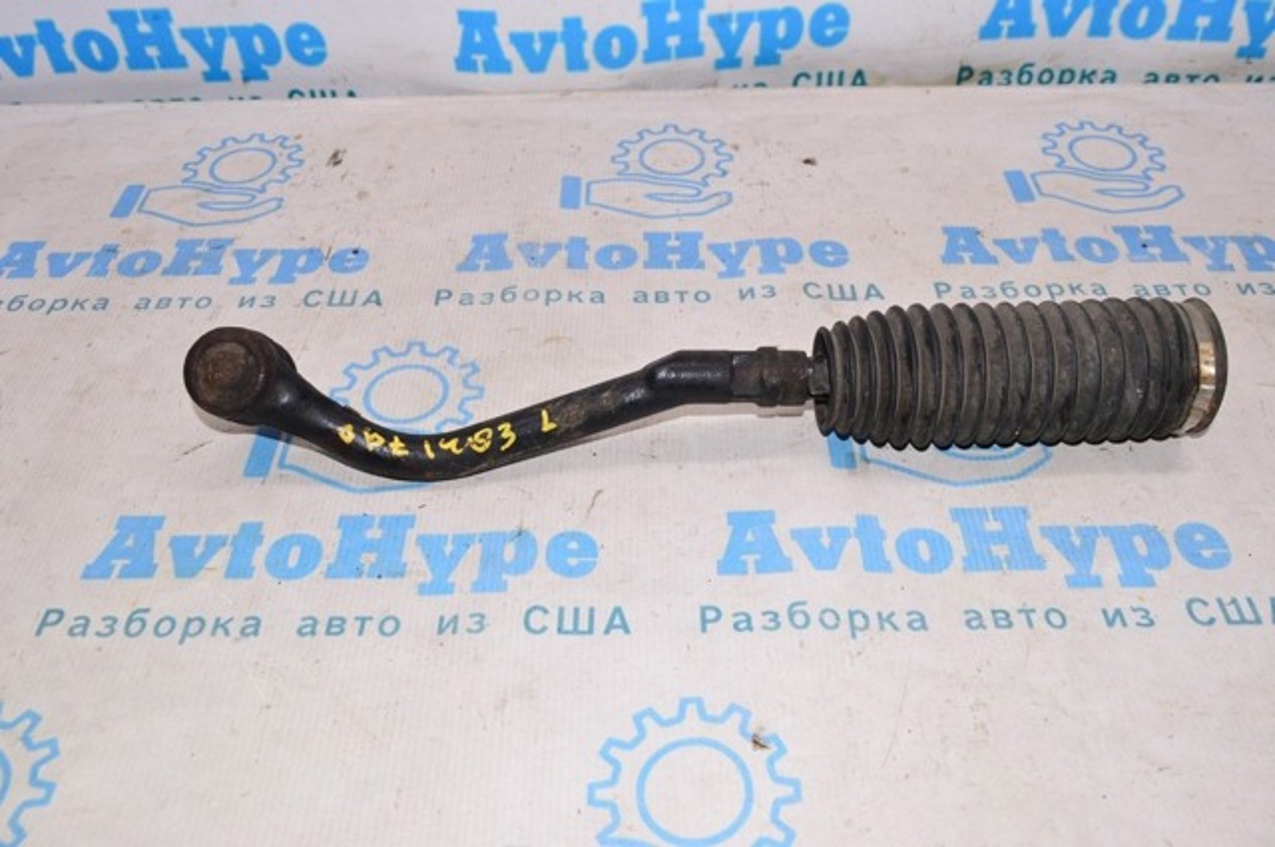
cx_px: 638
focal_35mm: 32
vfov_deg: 41.6
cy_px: 424
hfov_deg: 59.6
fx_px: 1114
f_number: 8
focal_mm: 21
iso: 1600
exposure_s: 1/200
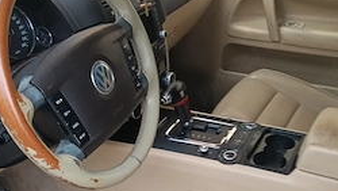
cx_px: 162
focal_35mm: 47
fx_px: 422
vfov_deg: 24.4
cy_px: 188
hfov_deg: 43.7
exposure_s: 1/33.3
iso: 320
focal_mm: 3.98
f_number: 1.8
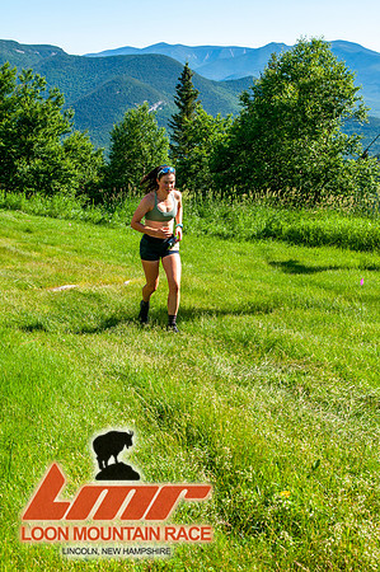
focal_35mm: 51
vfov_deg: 38.9
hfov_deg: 26.4
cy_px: 286
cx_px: 190
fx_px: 809
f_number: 8
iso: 200
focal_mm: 34
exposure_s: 1/400
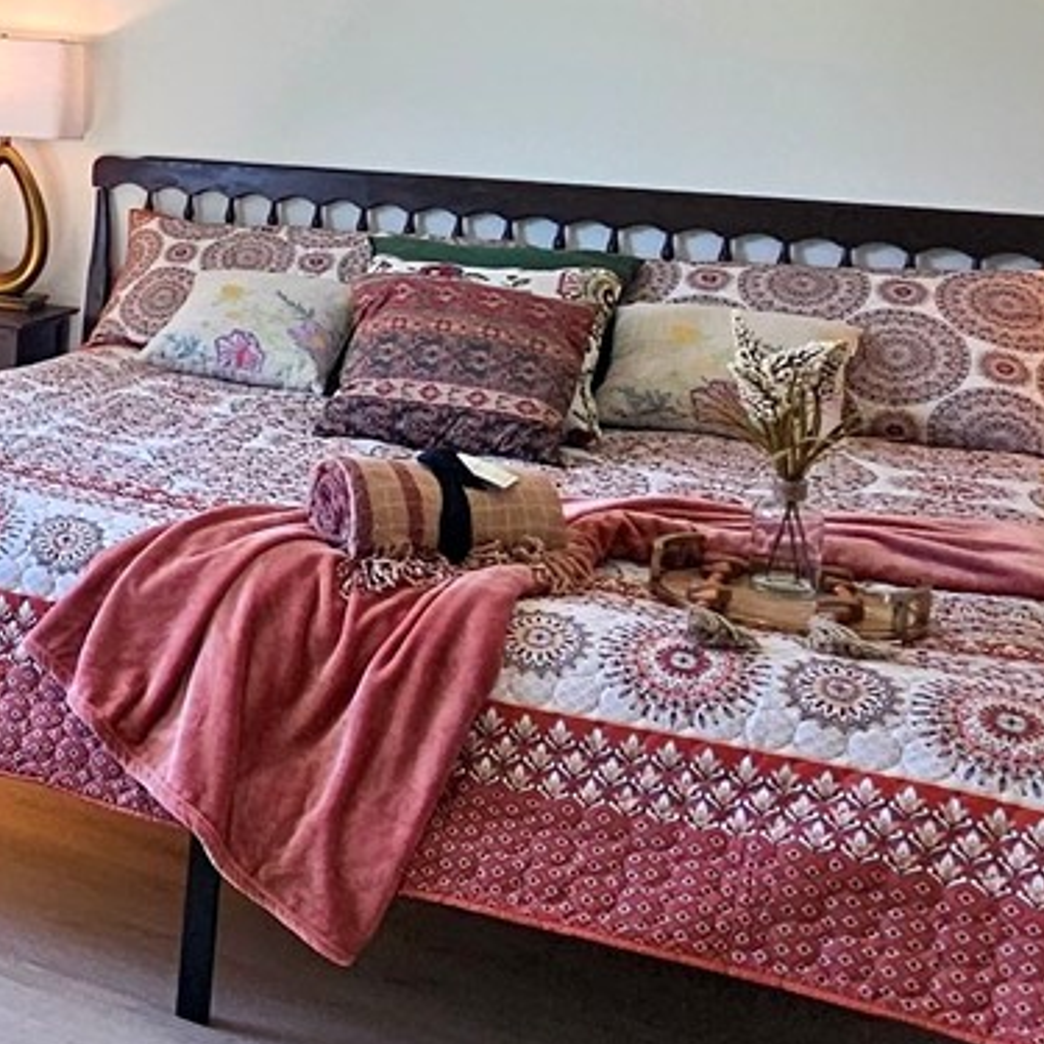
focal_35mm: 49
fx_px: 1672
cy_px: 153
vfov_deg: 33.3
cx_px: -610
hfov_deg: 24.7
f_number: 2.2
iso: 50
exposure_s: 1/183
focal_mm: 2.2
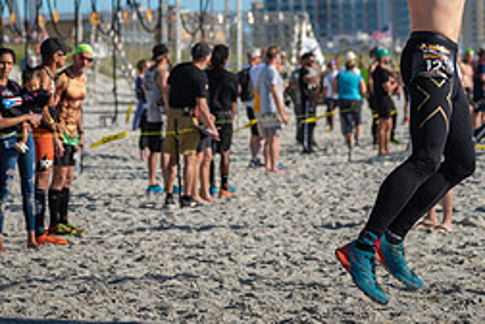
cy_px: -32
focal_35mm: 161
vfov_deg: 8.5
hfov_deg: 12.8
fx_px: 2169
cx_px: 279
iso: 360
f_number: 2.8
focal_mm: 70
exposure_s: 1/4000
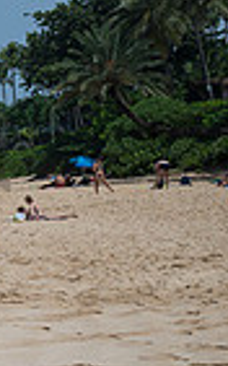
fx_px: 1582
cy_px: 145
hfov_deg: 7.3
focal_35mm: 159
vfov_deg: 13.2
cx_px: -473
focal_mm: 35
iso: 250
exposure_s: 1/320
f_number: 13
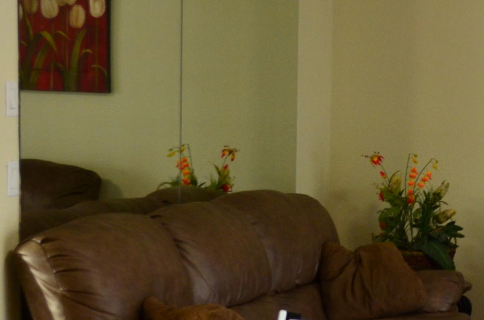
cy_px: 320
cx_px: 431
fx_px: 1731
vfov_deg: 10.5
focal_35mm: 129
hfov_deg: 15.7
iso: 800
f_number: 4.5
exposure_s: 1/40
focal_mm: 28
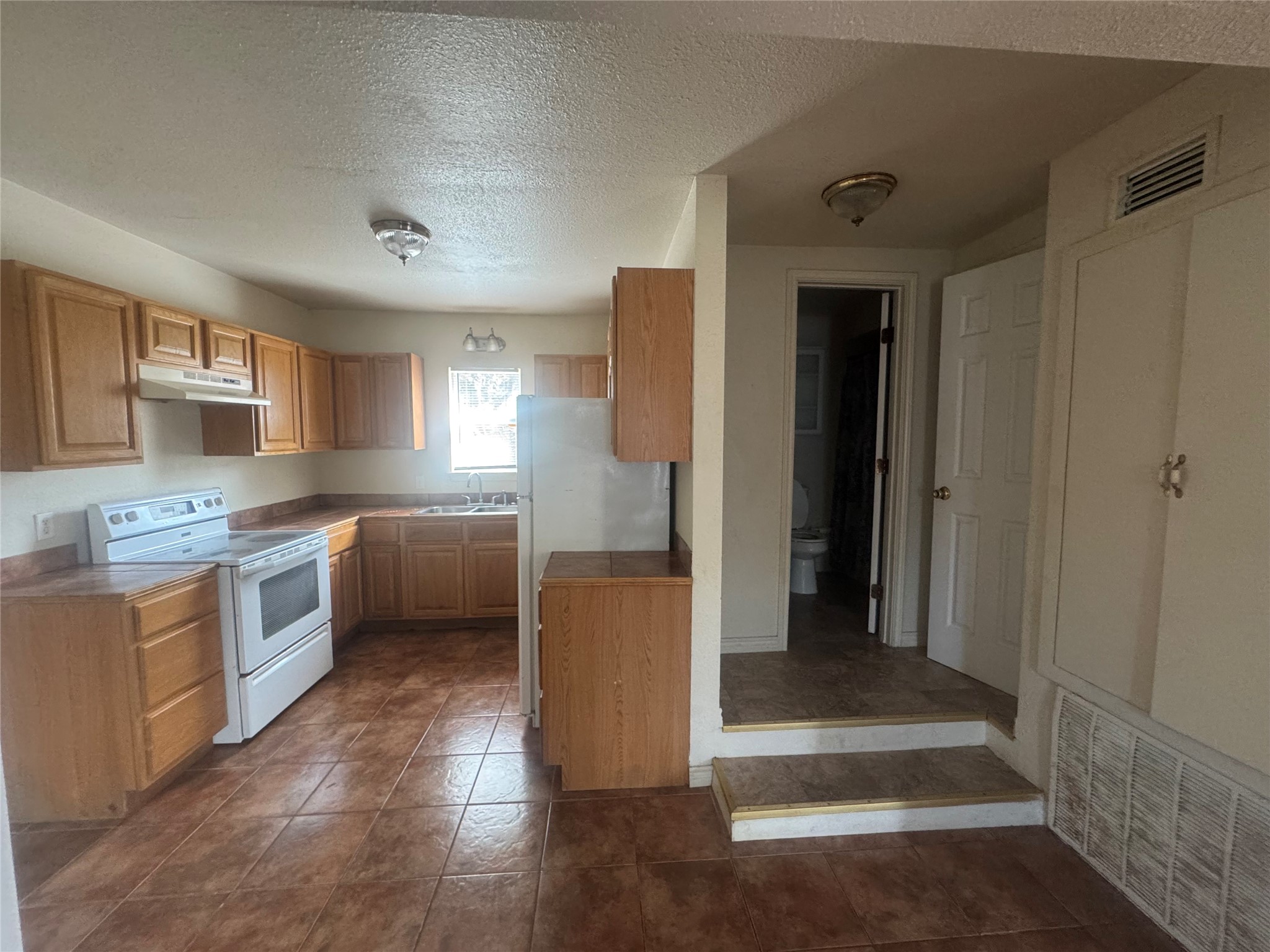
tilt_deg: -4.8
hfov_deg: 102.1
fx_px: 514
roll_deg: +0.2
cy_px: 476
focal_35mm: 14
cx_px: 635
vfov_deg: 85.7
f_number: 2.2
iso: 400
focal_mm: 2.22
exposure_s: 1/60
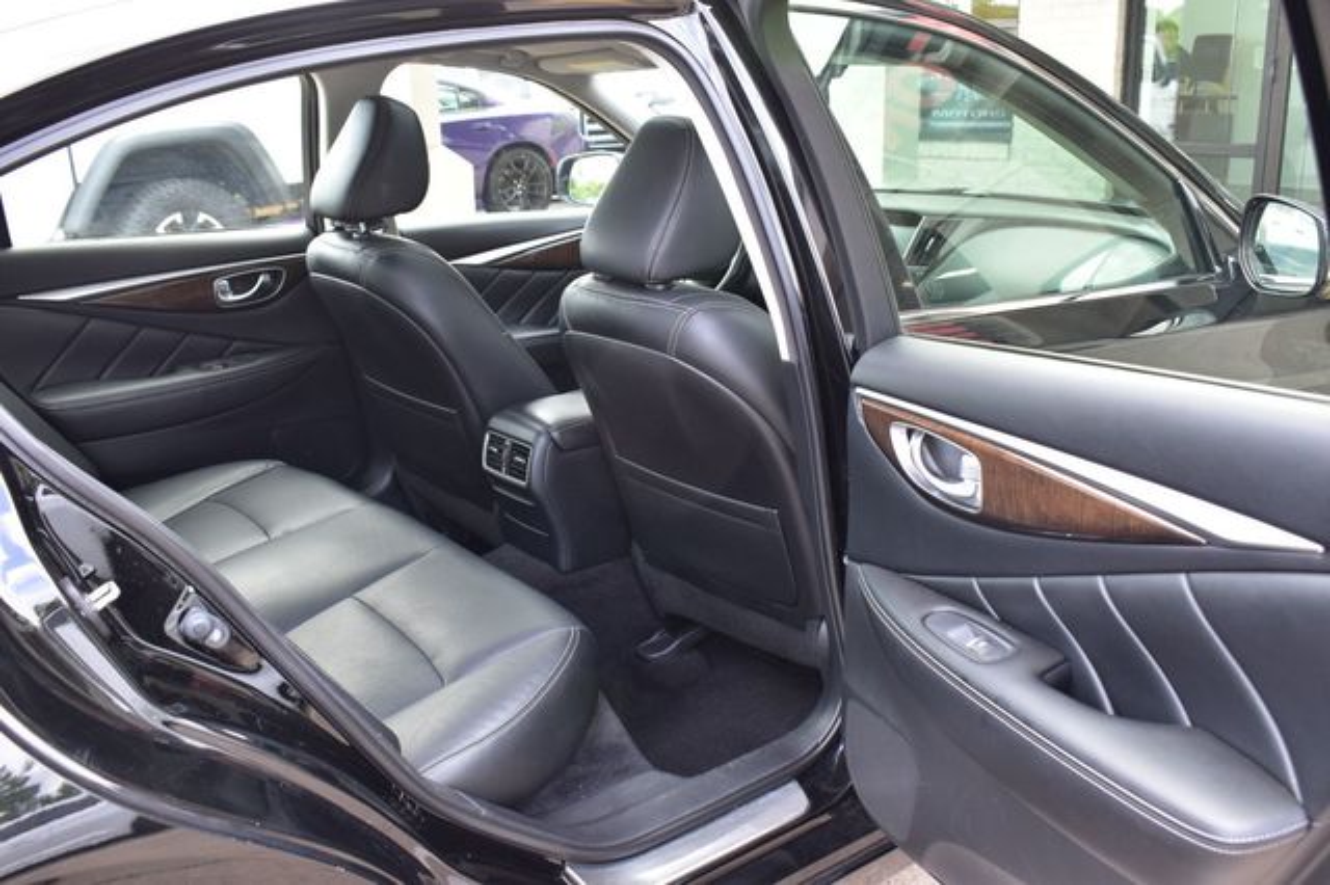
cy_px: 442
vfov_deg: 39.9
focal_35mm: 33
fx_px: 1218
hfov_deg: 57.2
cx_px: 665
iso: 400
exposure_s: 1/50
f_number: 8
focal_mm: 22
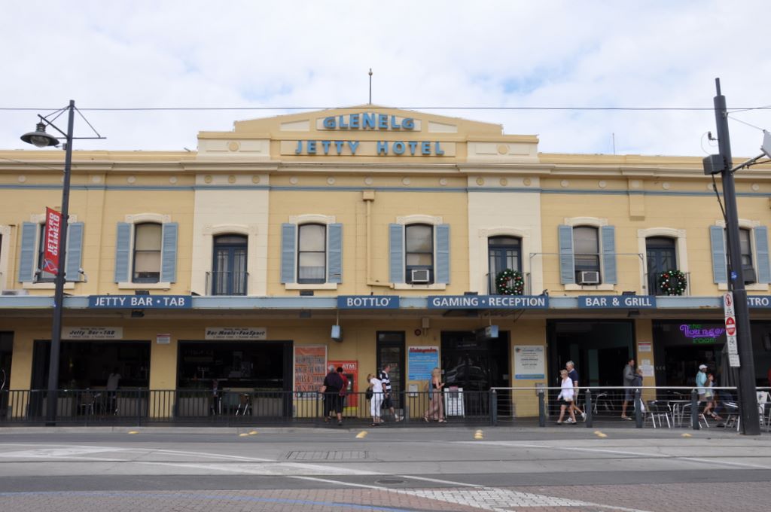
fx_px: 674
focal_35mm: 32
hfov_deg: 59.6
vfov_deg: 41.6
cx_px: 386
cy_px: 256
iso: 200
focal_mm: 21
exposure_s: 1/160
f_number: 13
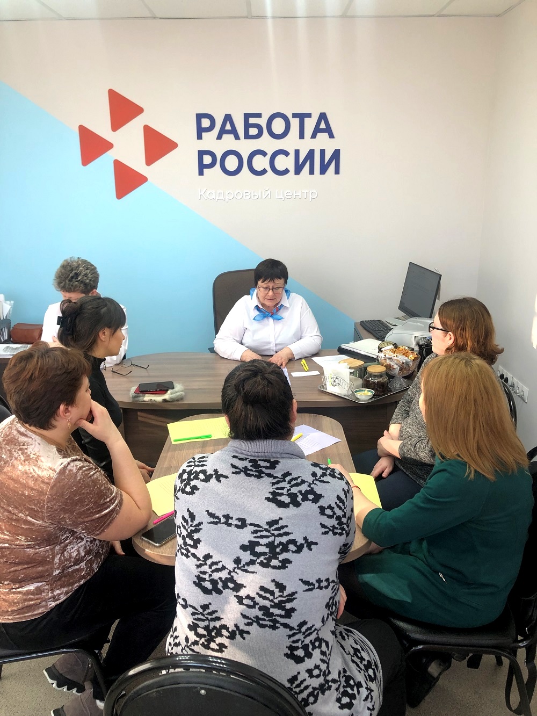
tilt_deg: -16.4
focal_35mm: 28
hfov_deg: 49.8
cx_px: 268
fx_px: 579
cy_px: 358
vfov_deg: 63.4
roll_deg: +0.0
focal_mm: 3.99
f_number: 1.8
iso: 25
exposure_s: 1/50
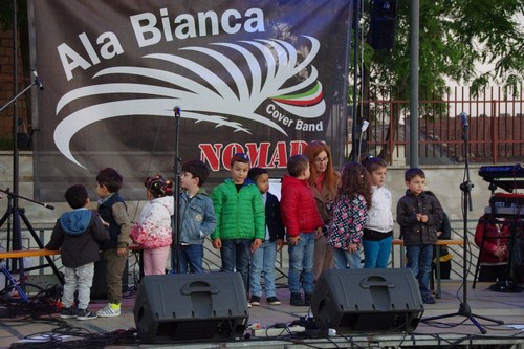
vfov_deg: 15.2
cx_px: 262
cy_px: 174
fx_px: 1309
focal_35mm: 90
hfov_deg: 22.6
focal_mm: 60
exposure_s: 1/60
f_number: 6.3
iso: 1250
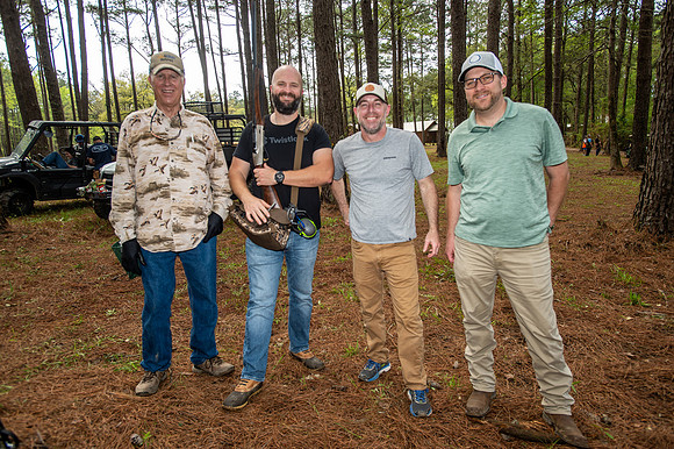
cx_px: 337
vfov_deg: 57.2
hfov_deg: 78.6
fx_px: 412
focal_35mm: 22
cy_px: 224
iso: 125
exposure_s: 1/250
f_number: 4.5
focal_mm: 22
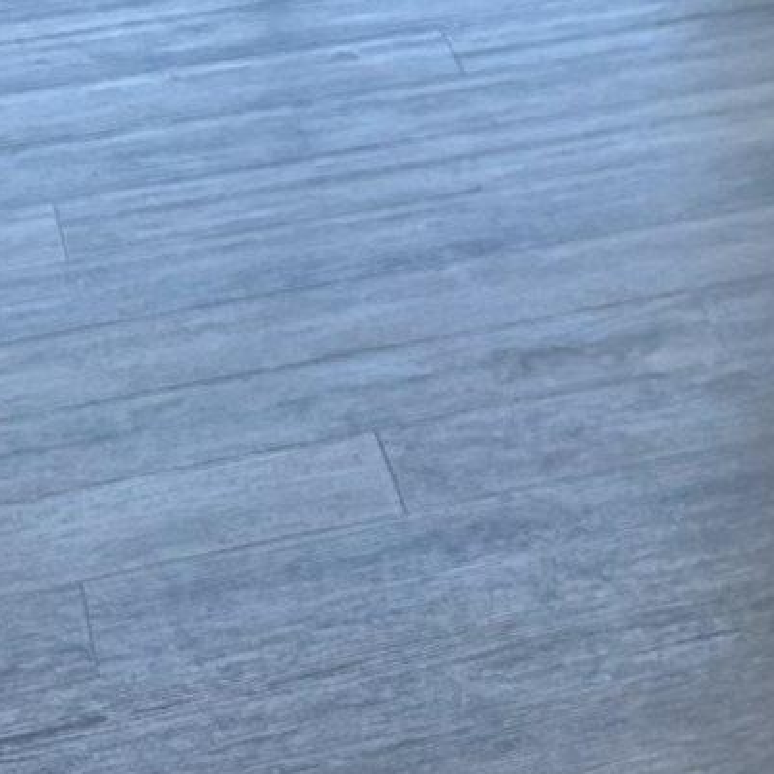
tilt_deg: -5.0
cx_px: 2025
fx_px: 4098
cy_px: -1084
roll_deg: +1.1
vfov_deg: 9.6
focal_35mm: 162
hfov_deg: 9.3
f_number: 1.78
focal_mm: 6.76
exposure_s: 1/120
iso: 50
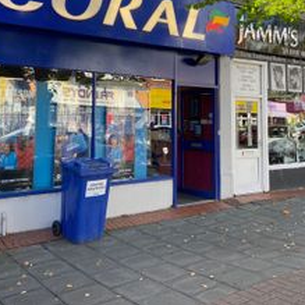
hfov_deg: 40.0
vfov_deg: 39.5
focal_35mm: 42
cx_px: 173
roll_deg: -0.2
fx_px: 419
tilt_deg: +1.7
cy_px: 99
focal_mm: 4.25
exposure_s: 1/304
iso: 32
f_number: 1.8
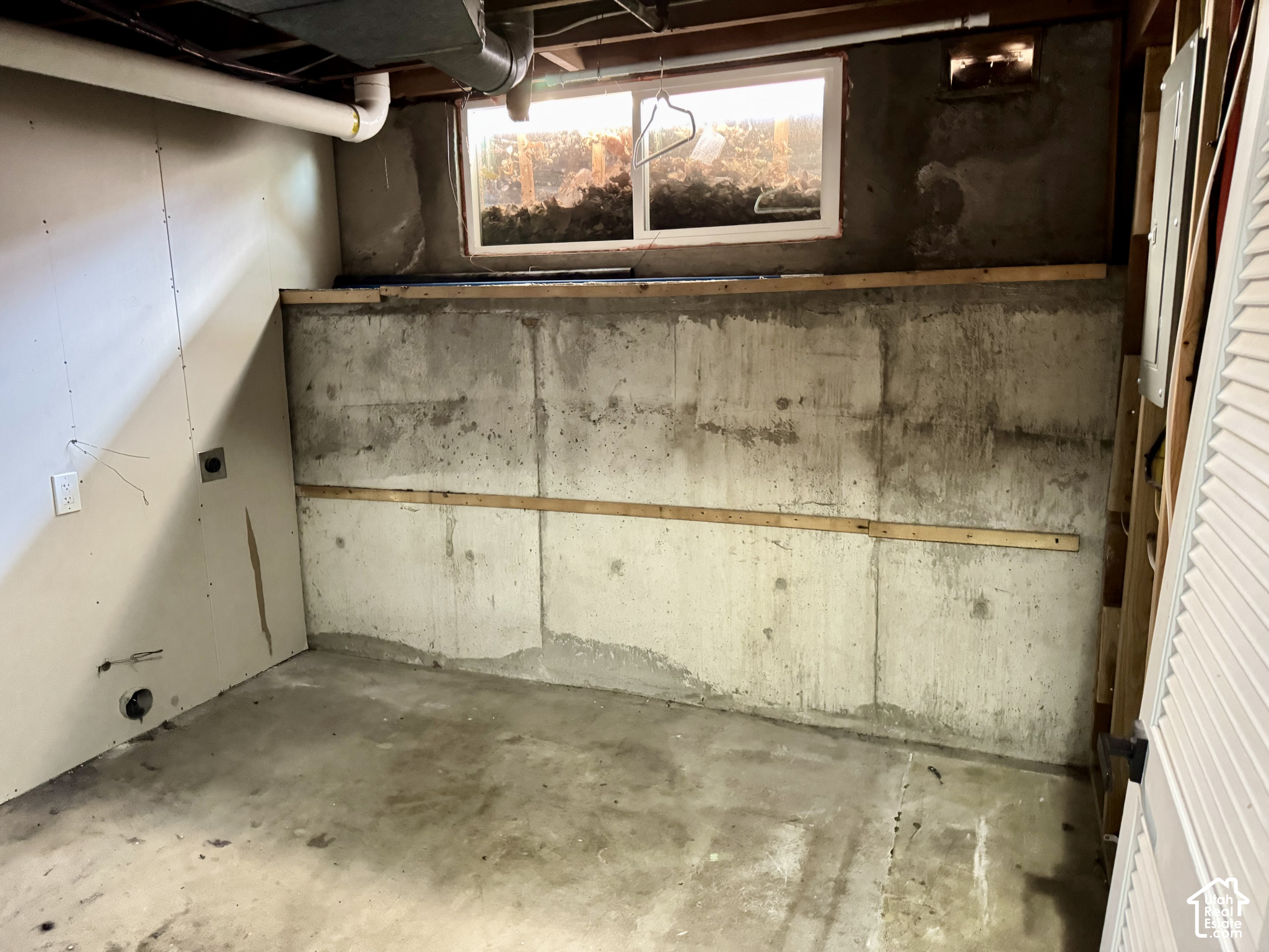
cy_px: 476
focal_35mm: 24
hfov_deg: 71.6
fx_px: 880
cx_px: 634
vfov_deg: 56.8
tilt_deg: -12.4
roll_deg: +0.3
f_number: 1.78
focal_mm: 6.76
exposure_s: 1/15
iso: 2000
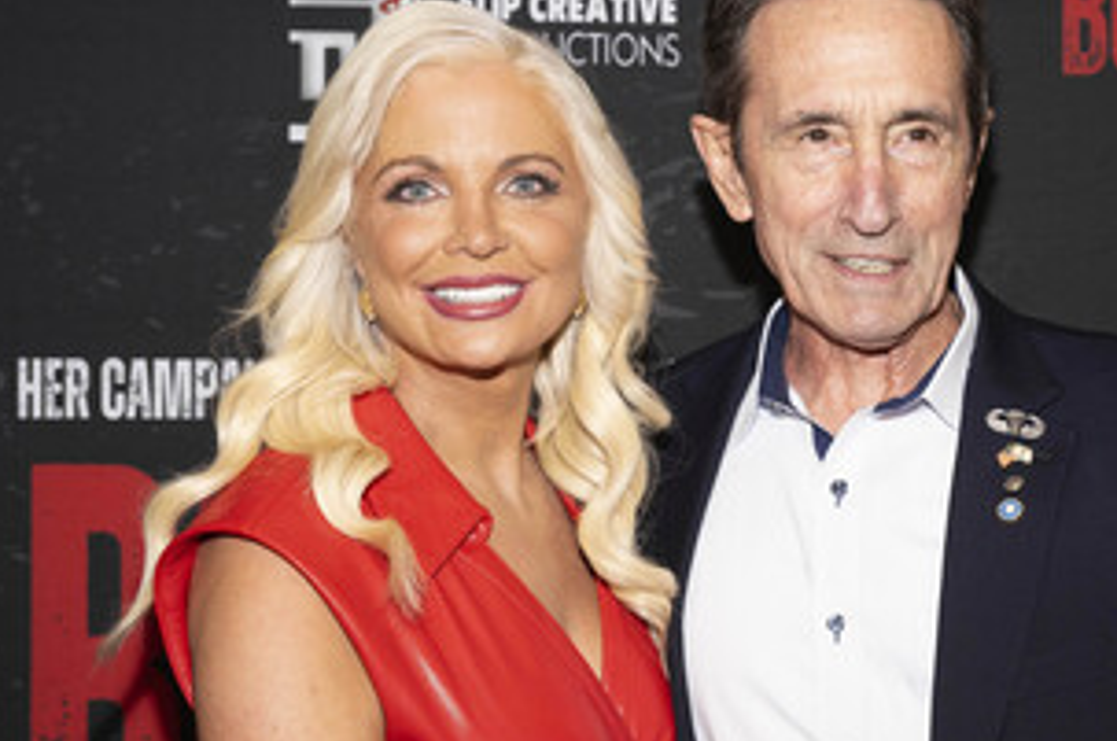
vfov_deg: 17.9
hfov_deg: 26.5
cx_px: 747
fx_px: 2354
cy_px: 453
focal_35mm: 76
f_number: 5.6
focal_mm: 51
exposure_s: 1/200
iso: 800
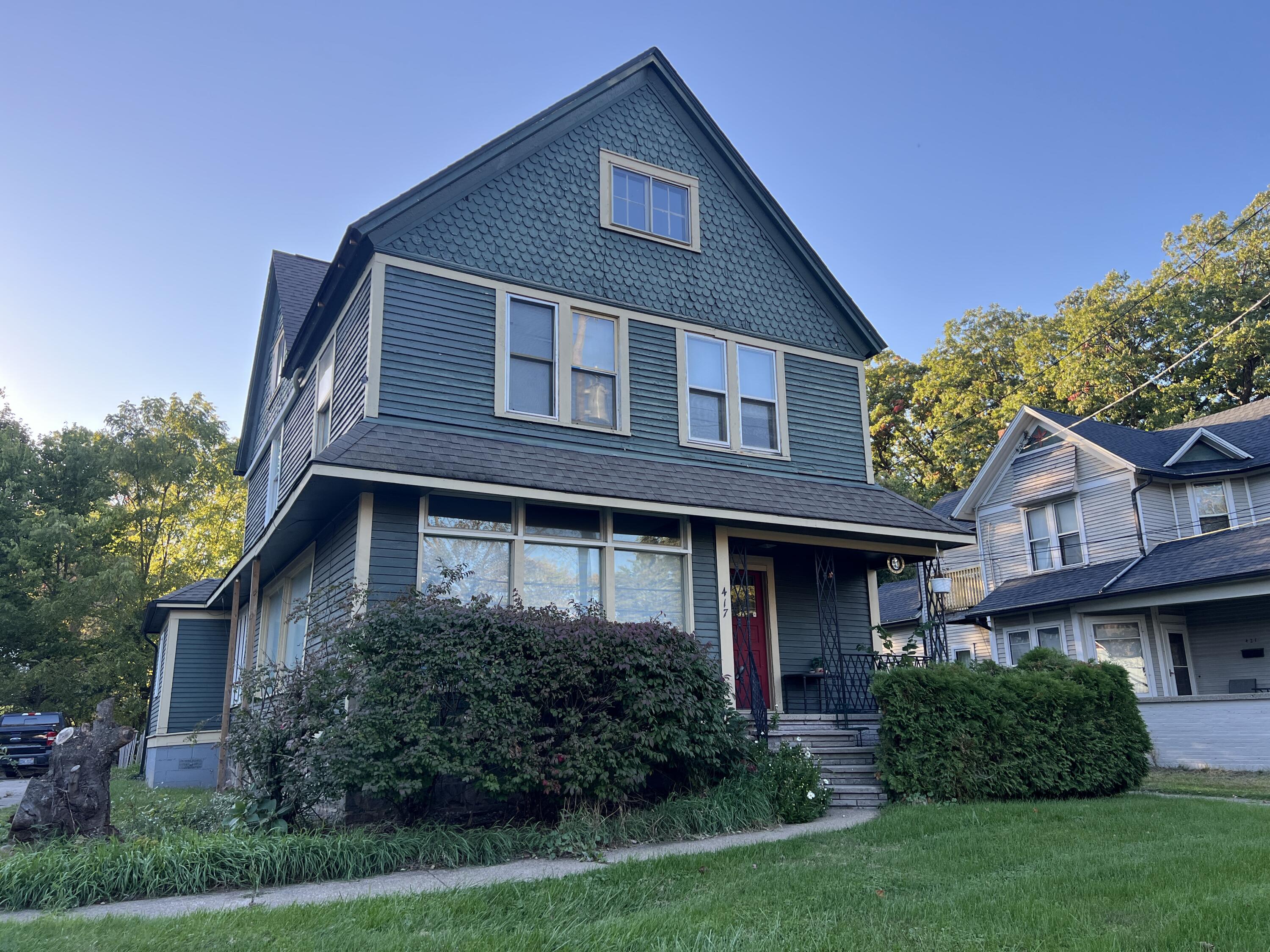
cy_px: 476
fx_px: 954
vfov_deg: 53.1
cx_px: 635
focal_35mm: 26
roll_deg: +1.9
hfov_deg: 67.3
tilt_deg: +14.1
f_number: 1.5
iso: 50
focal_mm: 5.7
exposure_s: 1/614
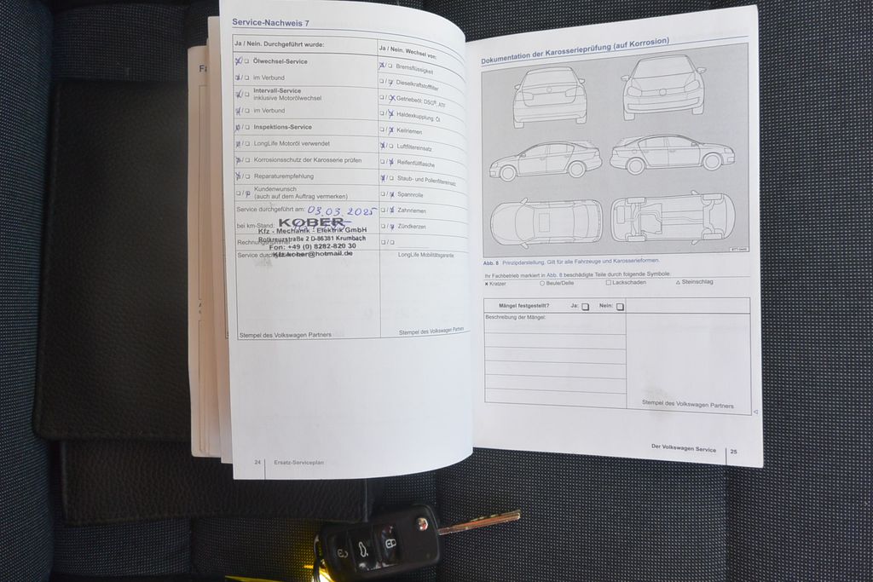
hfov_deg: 67.4
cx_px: 436
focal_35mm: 27
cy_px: 291
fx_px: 655
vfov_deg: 47.9
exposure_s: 1/160
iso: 200
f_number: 3.5
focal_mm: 10
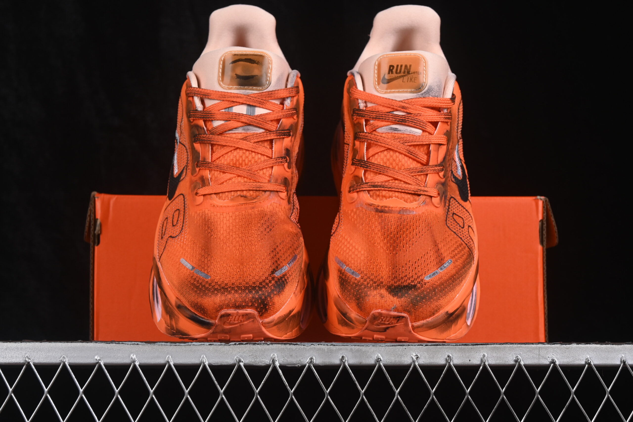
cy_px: 211
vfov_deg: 18.2
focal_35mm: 75
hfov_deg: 27.0
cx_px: 316
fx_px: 1319
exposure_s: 1/80
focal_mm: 50
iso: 160
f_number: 8
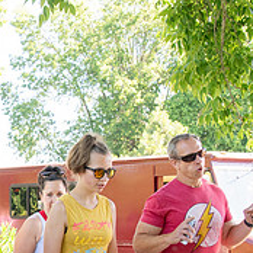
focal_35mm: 102
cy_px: 224
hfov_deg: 16.4
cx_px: -47
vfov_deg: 16.8
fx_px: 843
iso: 500
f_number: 3.5
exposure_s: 1/400
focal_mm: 24
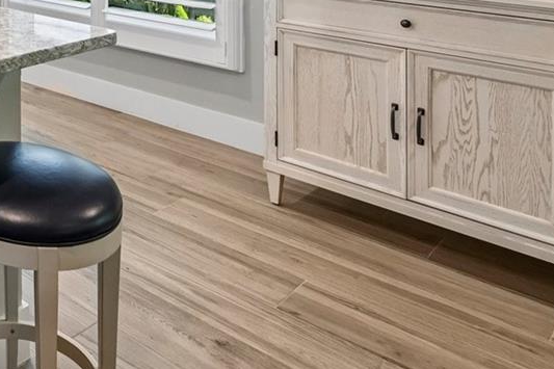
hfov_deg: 34.6
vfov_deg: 26.6
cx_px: -146
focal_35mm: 42
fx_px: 646
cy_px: -120
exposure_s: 1/40
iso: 400
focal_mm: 14
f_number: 8
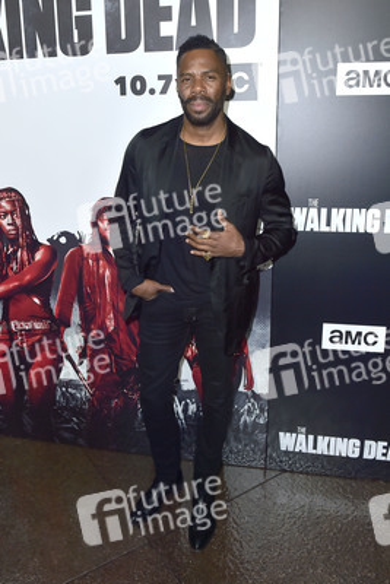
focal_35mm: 26
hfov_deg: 49.6
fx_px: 422
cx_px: 195
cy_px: 292
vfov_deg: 69.4
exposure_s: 1/200
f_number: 5.6
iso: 400
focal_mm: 26
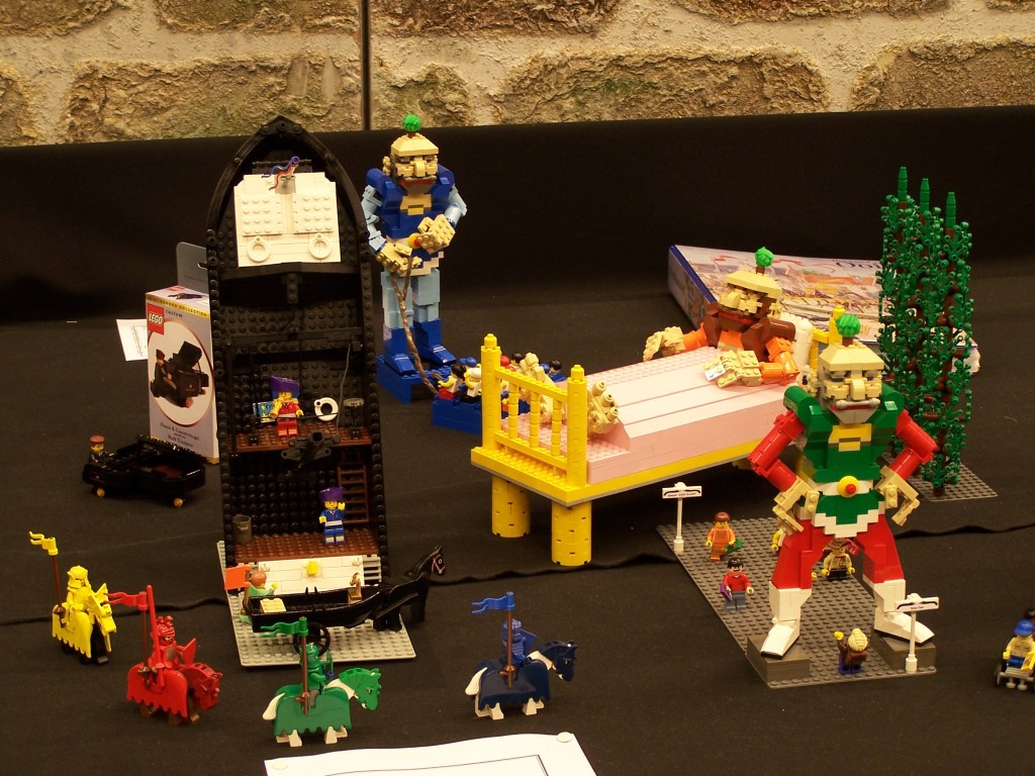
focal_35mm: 75
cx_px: 518
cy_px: 388
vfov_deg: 19.6
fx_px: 2242
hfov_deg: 26.0
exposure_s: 1/2
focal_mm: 12.4
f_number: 3.2
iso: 80
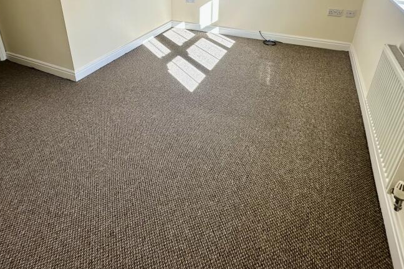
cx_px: 170
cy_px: 49
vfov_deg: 51.3
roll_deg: +2.4
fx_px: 258
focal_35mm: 23
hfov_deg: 75.6
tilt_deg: -21.8
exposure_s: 1/194
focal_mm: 2.22
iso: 40
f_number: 2.2
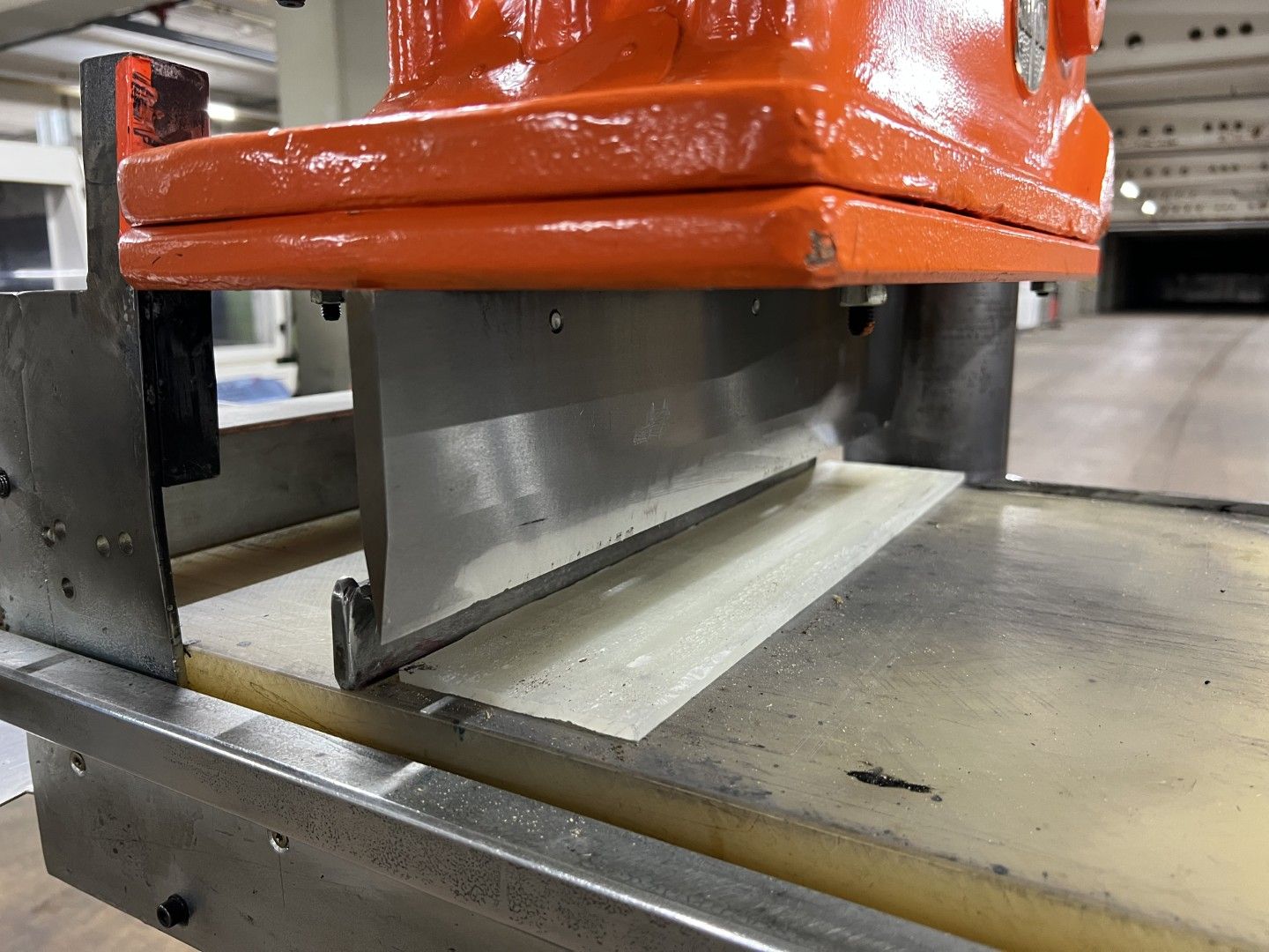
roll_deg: +0.3
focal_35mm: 26
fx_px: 953
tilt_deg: -10.8
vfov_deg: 53.1
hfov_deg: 67.3
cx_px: 634
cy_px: 476
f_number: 1.5
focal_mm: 5.7
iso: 250
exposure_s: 1/50
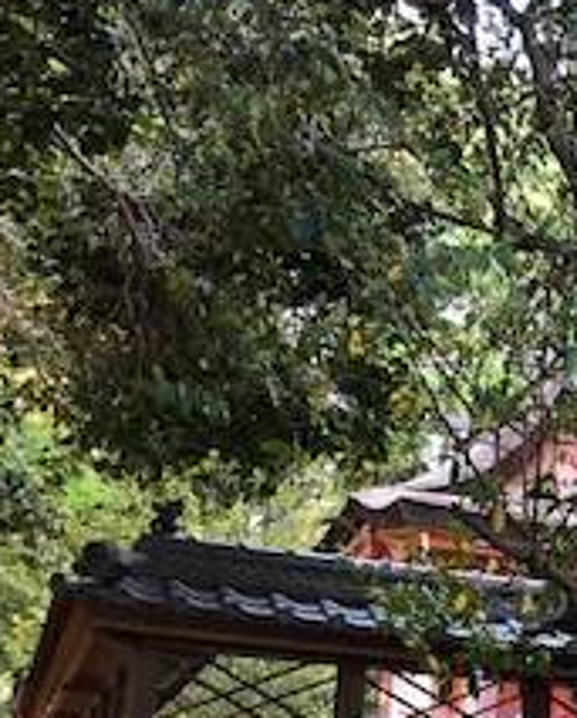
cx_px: 715
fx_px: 1747
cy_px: 600
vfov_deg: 22.8
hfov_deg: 17.7
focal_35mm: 82
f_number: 1.8
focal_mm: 3.99
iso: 40
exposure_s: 1/30
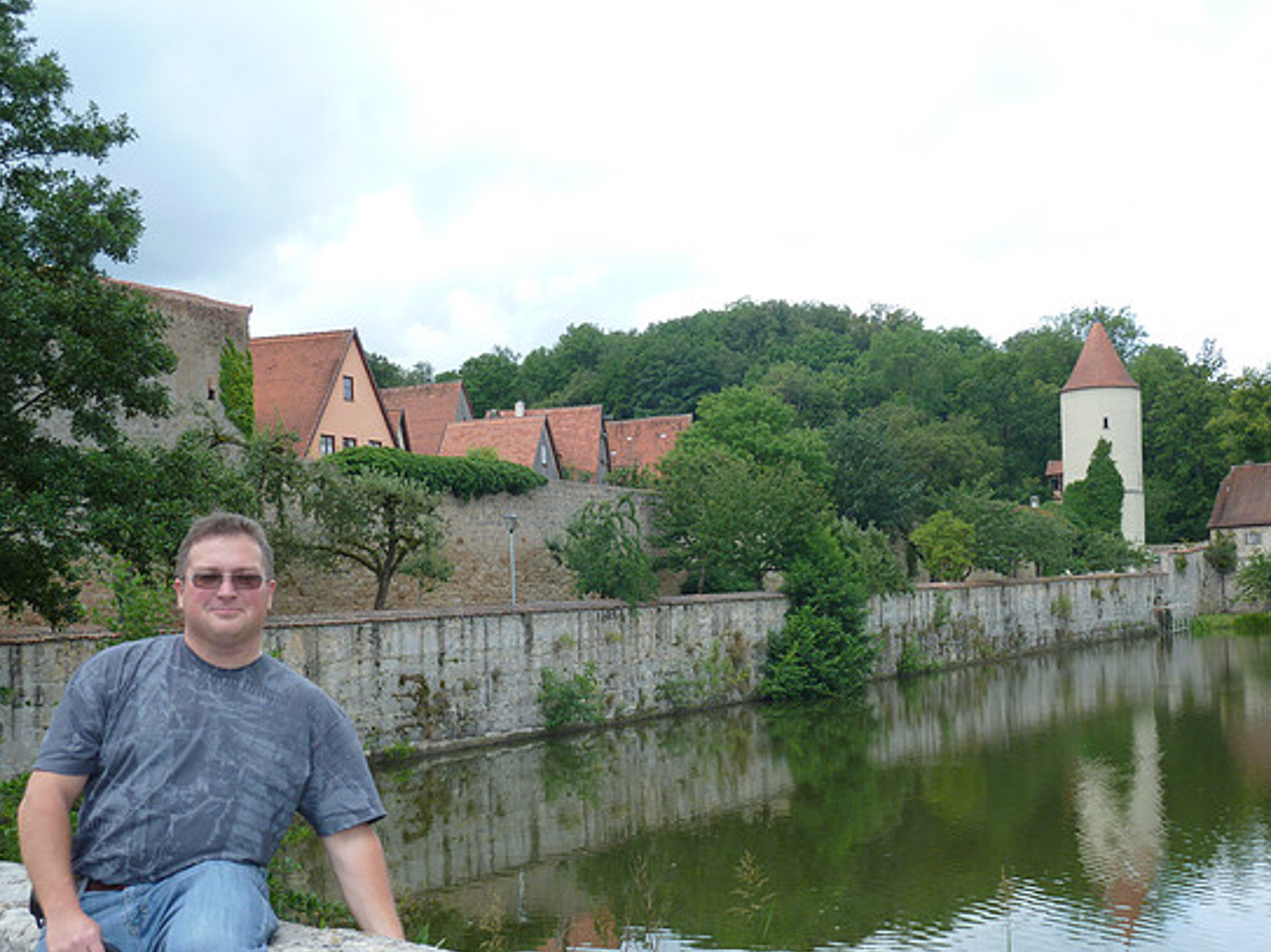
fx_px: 1725
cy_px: 485
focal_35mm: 47
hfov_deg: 40.4
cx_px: 651
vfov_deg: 30.9
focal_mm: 7.3
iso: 100
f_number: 4
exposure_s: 1/250
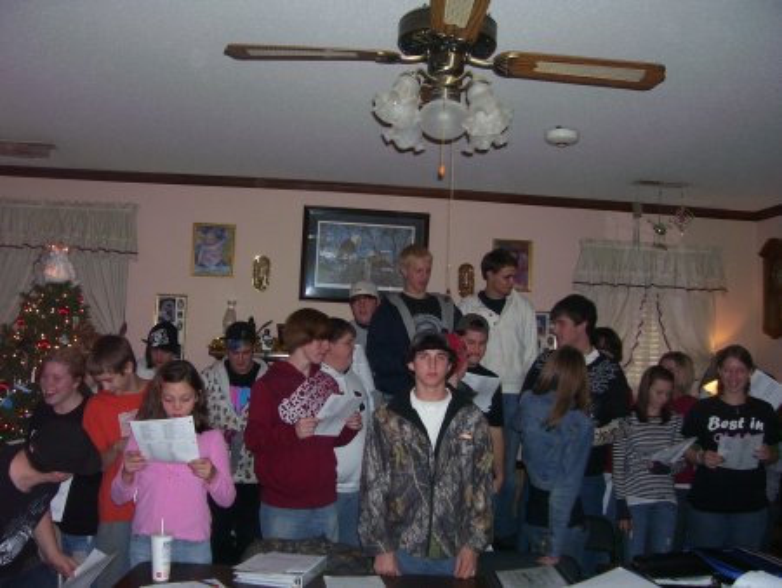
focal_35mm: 34
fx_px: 768
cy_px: 294
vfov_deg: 41.8
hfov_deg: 53.9
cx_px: 391
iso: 125
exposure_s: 1/60
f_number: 2.7
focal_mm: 5.6
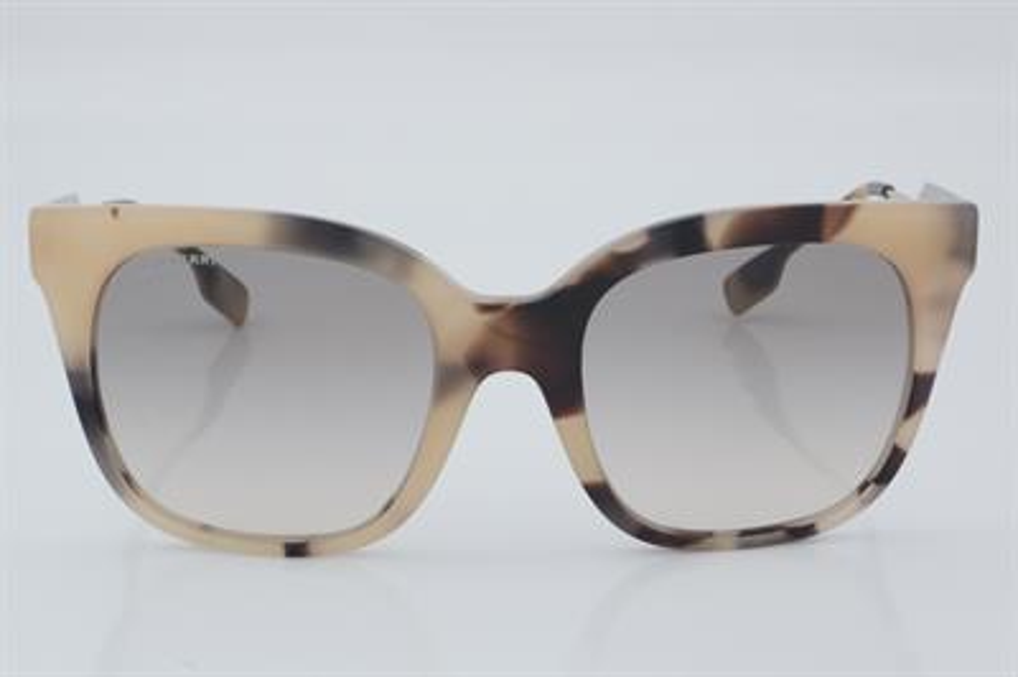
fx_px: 2331
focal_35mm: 82
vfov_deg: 16.5
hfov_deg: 24.6
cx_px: 509
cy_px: 338
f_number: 32
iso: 100
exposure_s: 1/4
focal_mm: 55
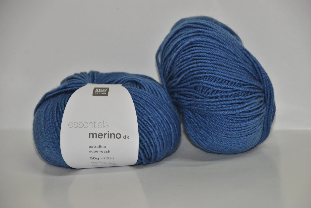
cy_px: 104
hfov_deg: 12.4
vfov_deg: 8.3
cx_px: 156
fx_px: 1427
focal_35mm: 165
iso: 200
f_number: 6
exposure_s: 1/60
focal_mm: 110
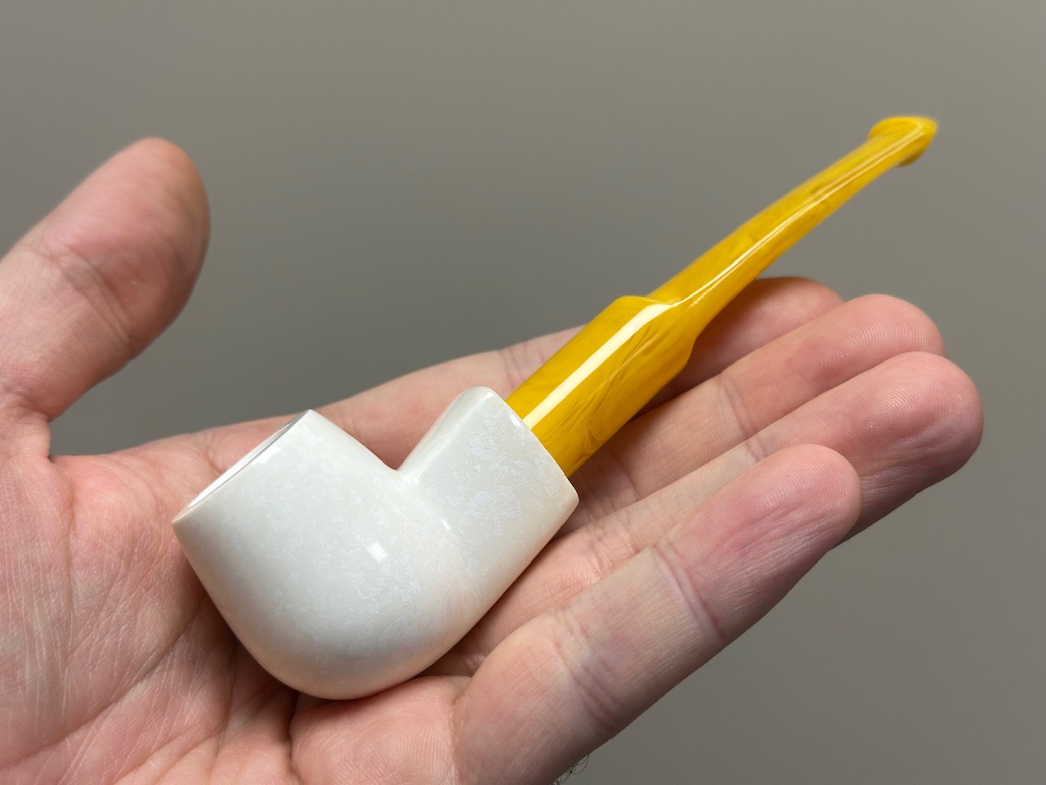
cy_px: 392
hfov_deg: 39.7
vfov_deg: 30.3
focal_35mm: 48
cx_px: 523
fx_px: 1450
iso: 64
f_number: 1.78
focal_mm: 6.86
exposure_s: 1/121
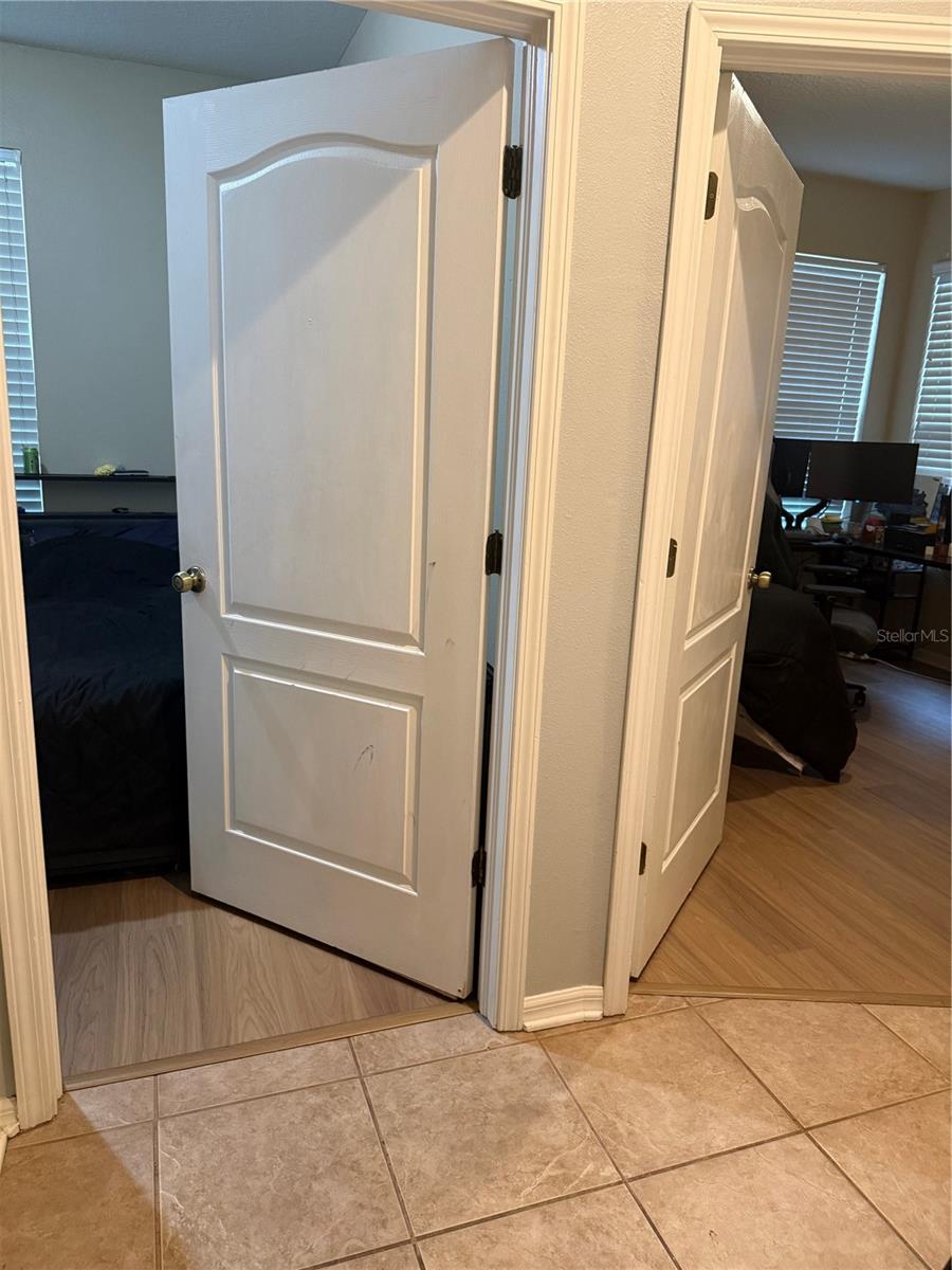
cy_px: 635
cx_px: 476
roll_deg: -2.1
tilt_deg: -12.9
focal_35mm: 24
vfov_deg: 71.6
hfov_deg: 56.8
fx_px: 880
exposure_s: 1/60
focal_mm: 6.76
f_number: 1.78
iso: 320
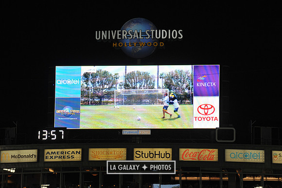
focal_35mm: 180
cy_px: 94
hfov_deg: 11.4
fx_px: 1409
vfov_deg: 7.6
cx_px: 141
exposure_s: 1/320
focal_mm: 180
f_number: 9
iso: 1250
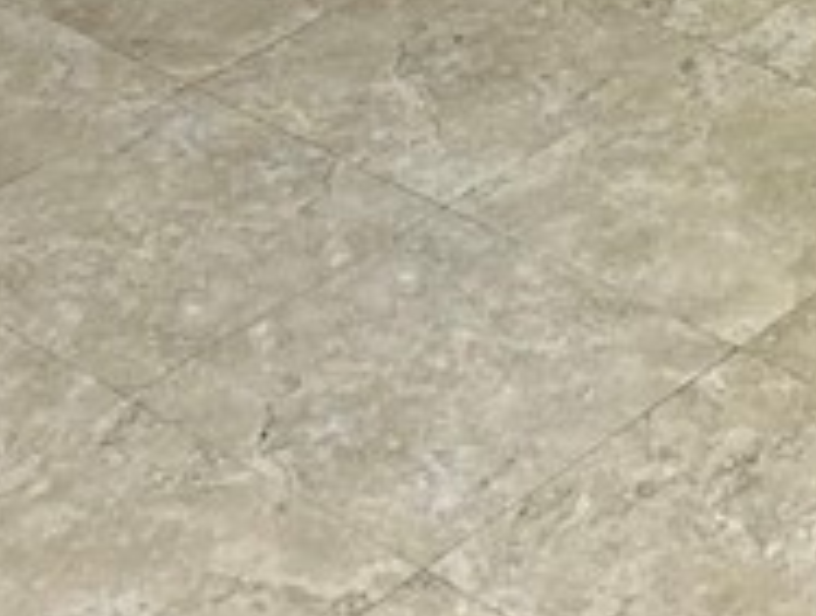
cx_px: 812
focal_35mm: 142
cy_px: -970
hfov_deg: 13.7
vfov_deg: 9.2
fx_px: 3354
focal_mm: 5.7
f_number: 1.5
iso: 100
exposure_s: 1/120
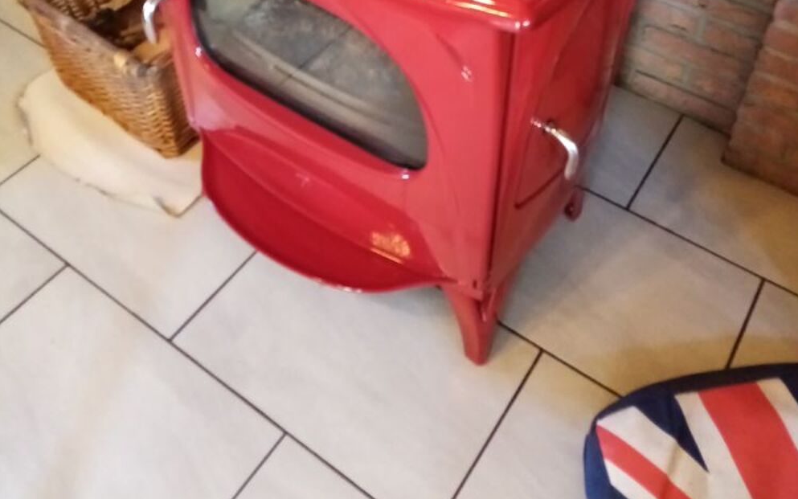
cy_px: 13
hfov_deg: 52.7
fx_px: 805
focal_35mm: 37
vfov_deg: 32.1
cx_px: 400
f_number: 1.8
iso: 703
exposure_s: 1/25
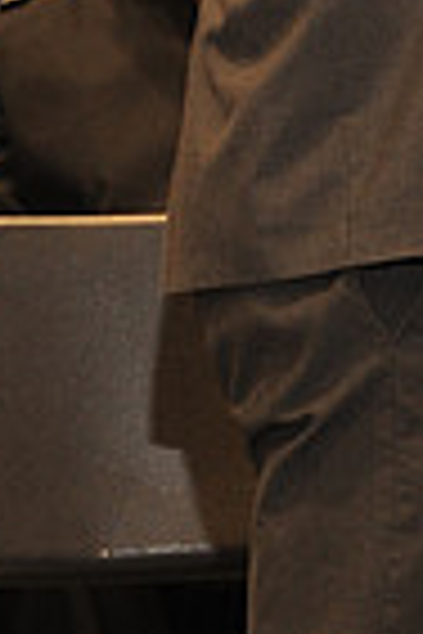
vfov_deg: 7.4
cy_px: -477
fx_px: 4776
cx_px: 765
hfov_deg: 5.0
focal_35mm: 271
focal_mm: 66
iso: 1250
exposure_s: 1/60
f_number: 5.6
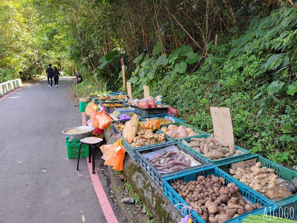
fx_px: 223
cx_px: 148
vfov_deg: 53.1
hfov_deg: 67.3
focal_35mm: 26
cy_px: 112
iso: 40
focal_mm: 5.4
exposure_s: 1/159
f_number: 1.8
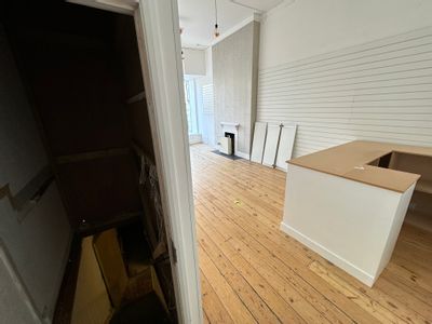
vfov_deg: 85.7
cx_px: 216
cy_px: 162
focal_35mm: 14
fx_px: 175
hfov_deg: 102.1
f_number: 2.2
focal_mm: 2.22
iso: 100
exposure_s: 1/99
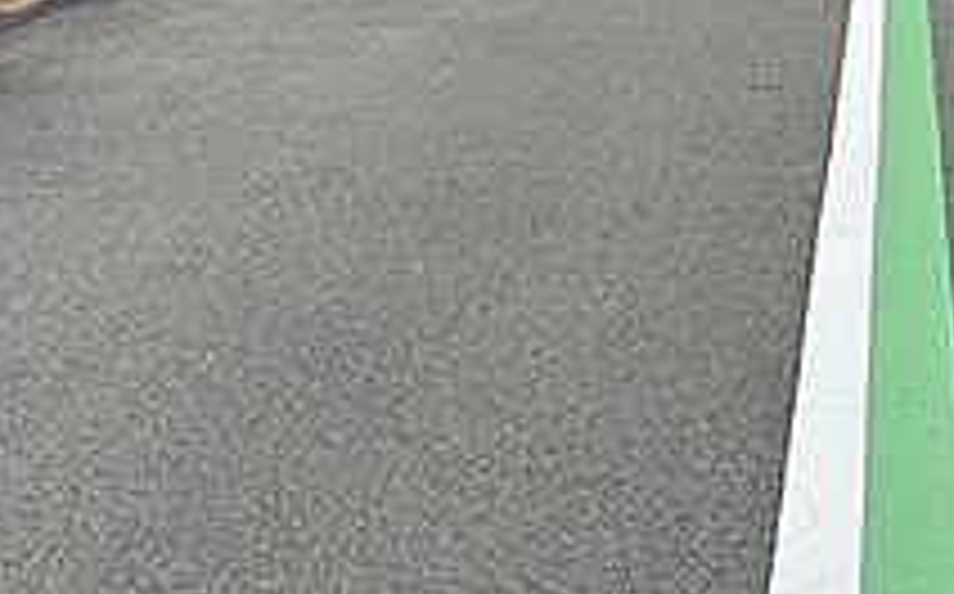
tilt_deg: +1.4
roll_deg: +0.9
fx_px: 2026
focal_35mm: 78
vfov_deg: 15.3
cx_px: 513
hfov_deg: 26.5
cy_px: -333
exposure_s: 1/1783
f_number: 1.6
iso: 50
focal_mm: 5.96
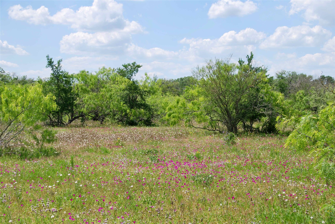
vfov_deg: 17.5
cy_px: 112
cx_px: 168
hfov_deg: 26.0
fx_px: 727
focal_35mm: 78
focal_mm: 52
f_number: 8
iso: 100
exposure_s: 1/250
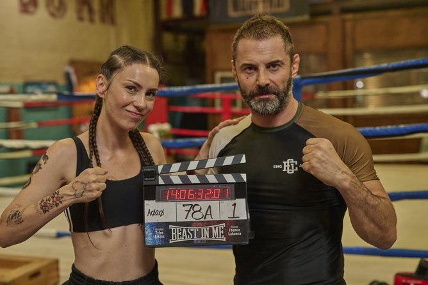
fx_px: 594
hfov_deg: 39.6
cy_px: 142
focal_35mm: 50
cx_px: 214
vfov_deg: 27.0
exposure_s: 1/251
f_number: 2.8
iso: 5000
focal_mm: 50
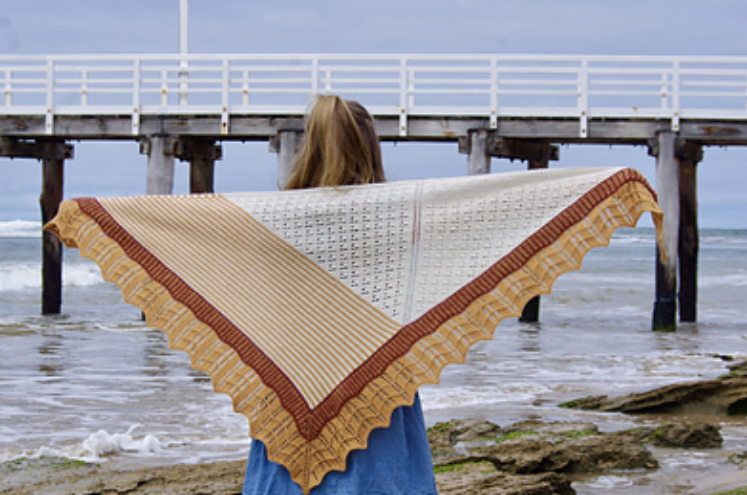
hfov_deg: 21.3
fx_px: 1988
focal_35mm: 96
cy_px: 283
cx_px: 336
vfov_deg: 14.2
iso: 200
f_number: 8
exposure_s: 1/640
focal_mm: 50
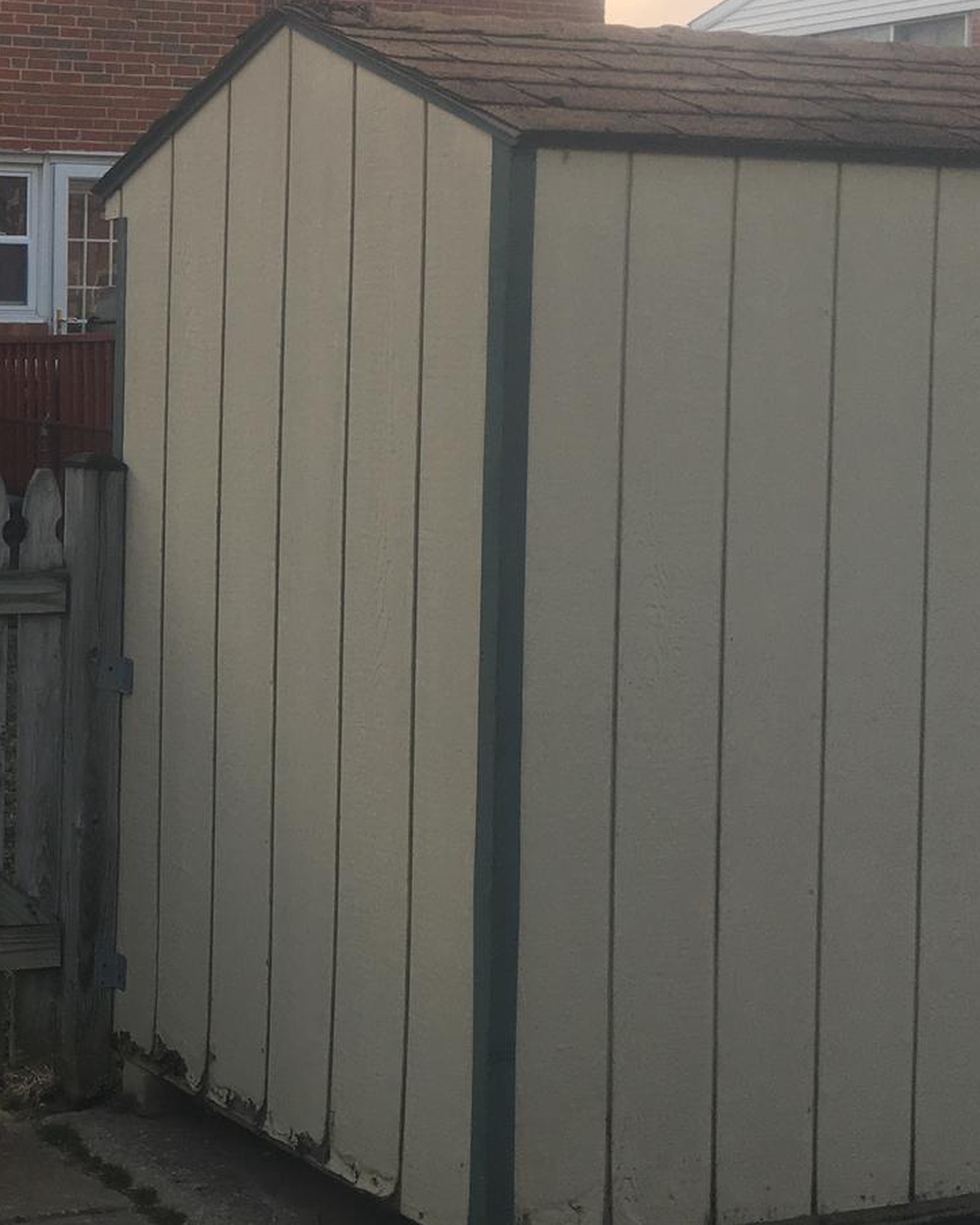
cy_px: 458
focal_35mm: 64
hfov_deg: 21.8
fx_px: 2320
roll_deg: +1.4
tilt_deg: -3.6
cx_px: -251
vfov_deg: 29.5
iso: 32
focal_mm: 4.15
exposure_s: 1/120
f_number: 2.2
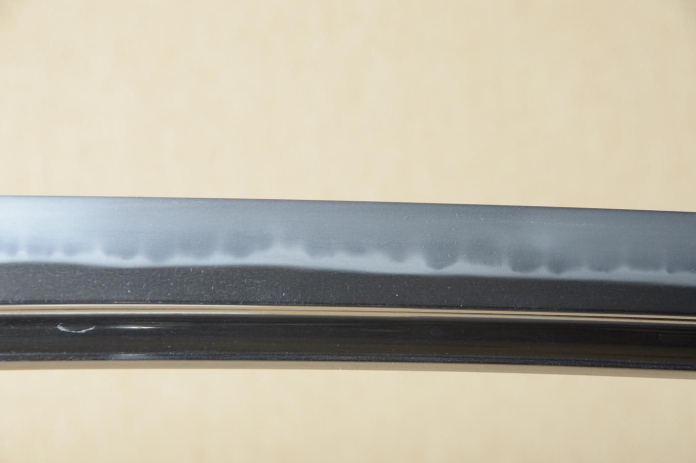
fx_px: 3477
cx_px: 348
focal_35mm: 180
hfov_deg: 11.4
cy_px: 232
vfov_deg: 7.6
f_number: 11
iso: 400
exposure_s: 1/1.6
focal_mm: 120
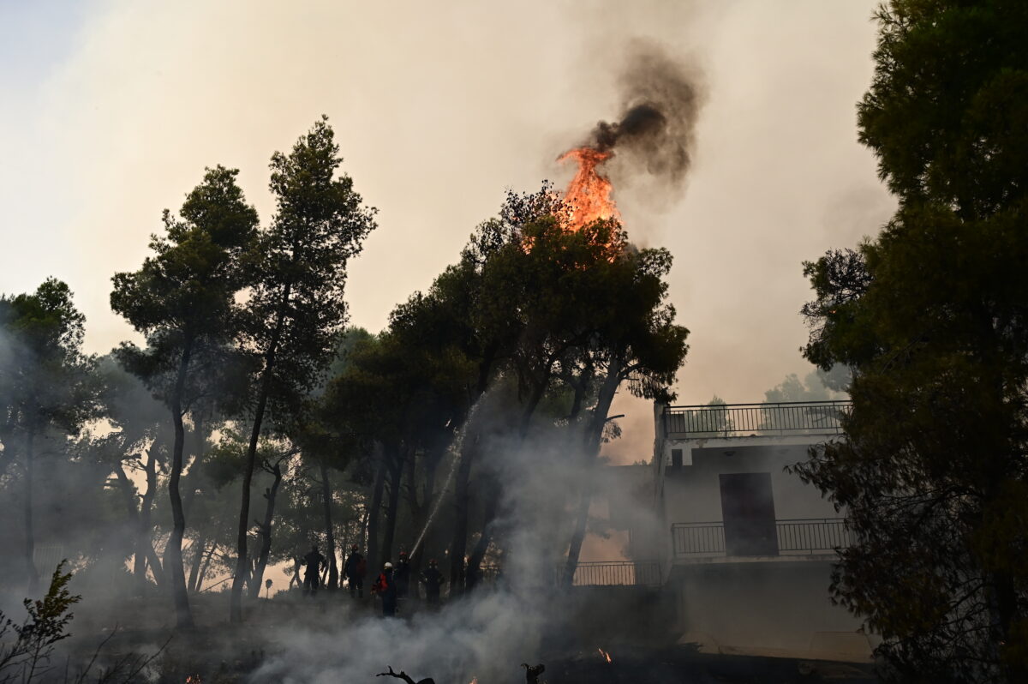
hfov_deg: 55.8
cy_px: 342
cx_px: 514
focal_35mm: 34
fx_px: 970
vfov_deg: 38.8
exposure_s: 1/3200
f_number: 4
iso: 500
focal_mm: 34
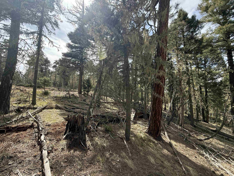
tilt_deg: +9.9
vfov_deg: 85.7
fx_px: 95
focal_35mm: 14
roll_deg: -1.3
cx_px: 117
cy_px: 88
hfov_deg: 102.1
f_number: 2.2
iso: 64
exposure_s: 1/751
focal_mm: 2.22
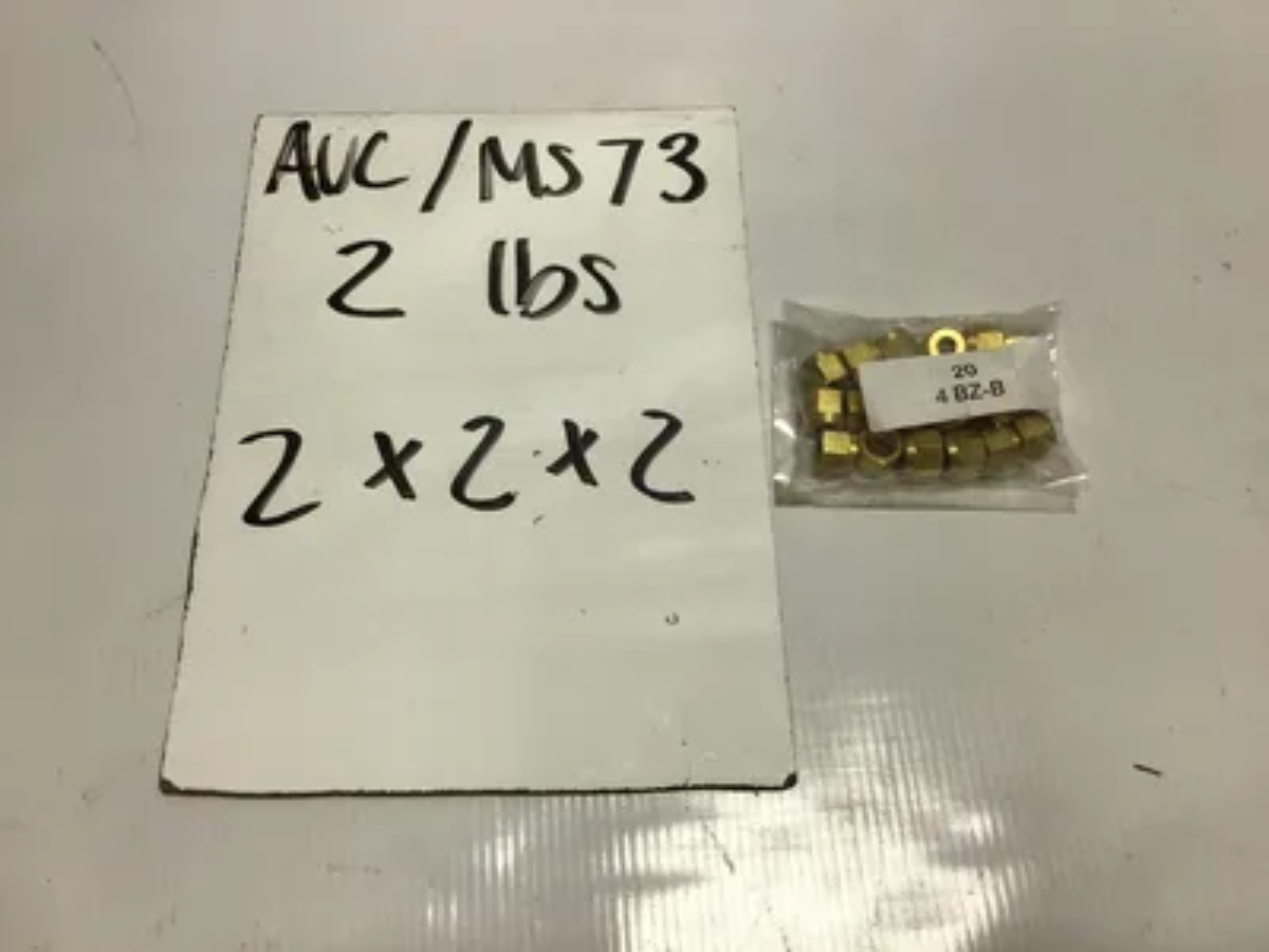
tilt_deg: -66.7
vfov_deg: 45.4
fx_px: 1136
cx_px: 634
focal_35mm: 31
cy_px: 476
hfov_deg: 58.4
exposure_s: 1/337
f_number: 2.4
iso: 25
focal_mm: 3.3
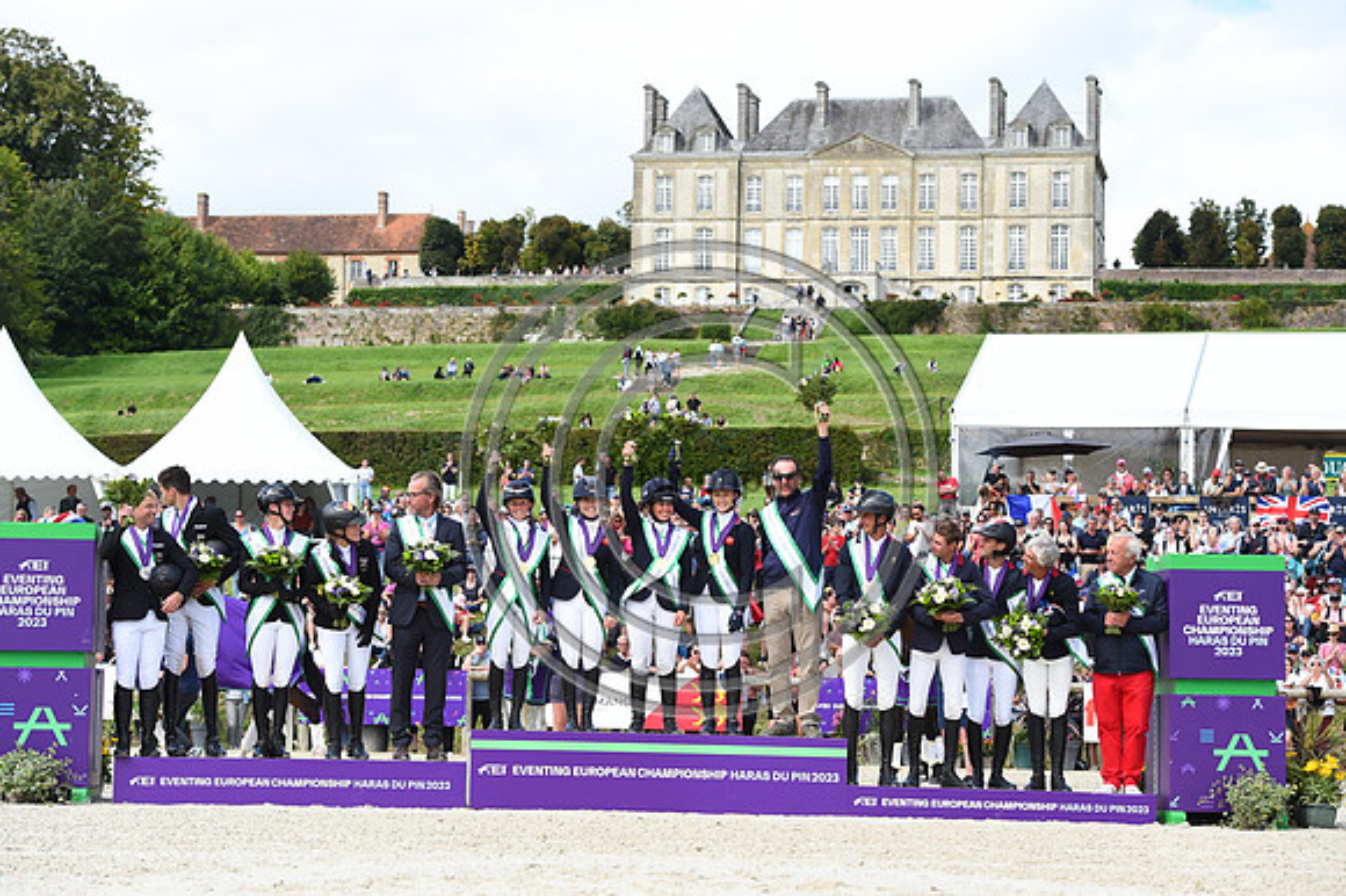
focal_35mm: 85
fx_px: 3176
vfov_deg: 16.1
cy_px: 448
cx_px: 673
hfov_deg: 23.9
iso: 400
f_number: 5.6
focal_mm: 85
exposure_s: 1/1000
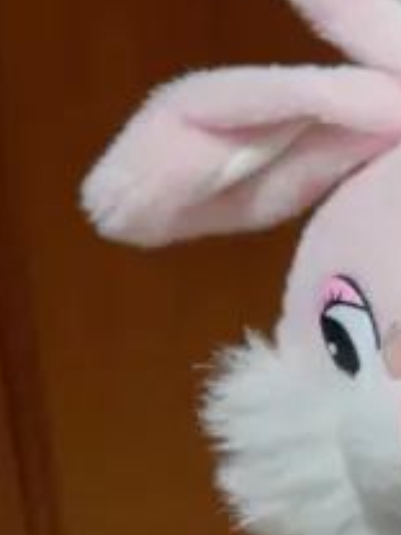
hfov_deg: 7.8
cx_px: 929
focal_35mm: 177
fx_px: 2734
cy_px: 247
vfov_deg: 11.2
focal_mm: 18
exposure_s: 1/60
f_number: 4
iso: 320
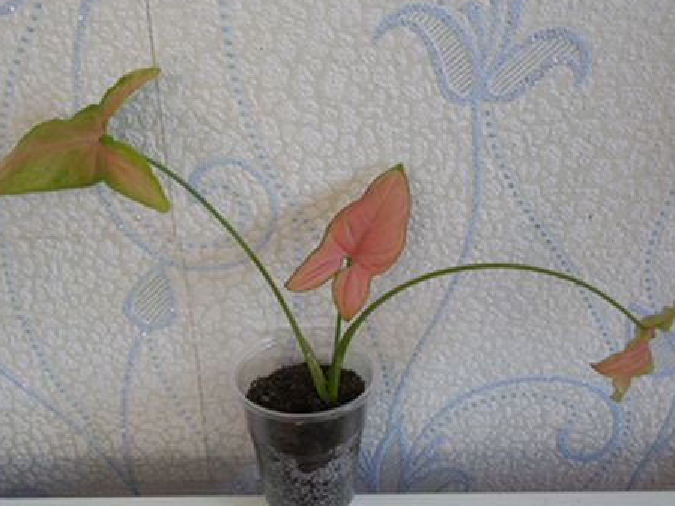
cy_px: 248
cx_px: 316
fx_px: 897
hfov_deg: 41.2
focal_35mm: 46
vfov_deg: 31.5
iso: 250
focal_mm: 7.8
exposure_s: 1/30
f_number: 3.9
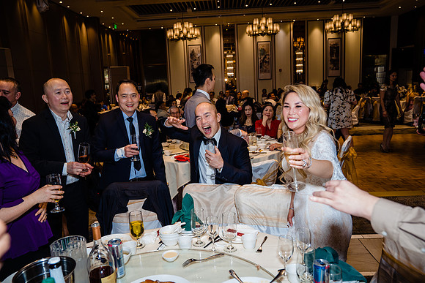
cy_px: 142
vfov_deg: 46.4
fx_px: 331
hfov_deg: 65.5
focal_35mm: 28
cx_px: 212
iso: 1250
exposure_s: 1/200
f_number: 4
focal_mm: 28
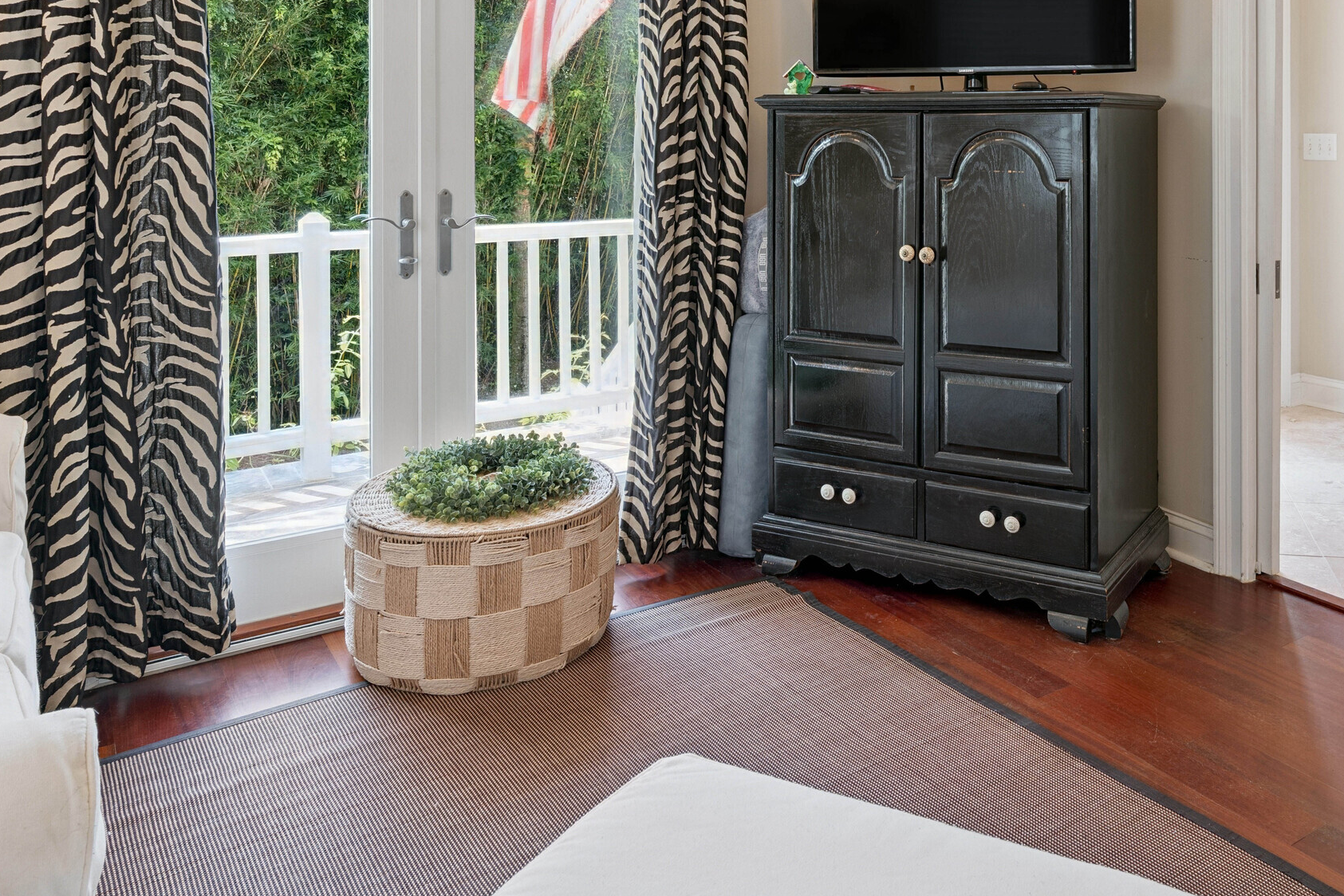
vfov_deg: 40.0
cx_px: 935
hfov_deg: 58.4
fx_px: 1157
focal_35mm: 31
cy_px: 138
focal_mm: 17
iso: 250
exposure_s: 1/2
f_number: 10
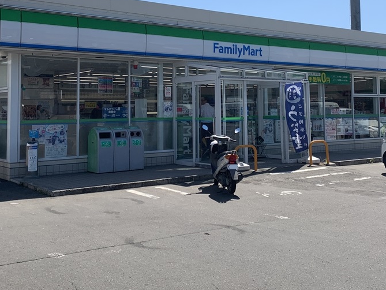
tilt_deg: +3.6
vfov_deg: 30.4
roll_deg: +0.5
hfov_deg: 40.4
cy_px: 78
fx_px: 524
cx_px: 201
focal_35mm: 47
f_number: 1.8
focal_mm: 4.25
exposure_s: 1/2833
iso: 25
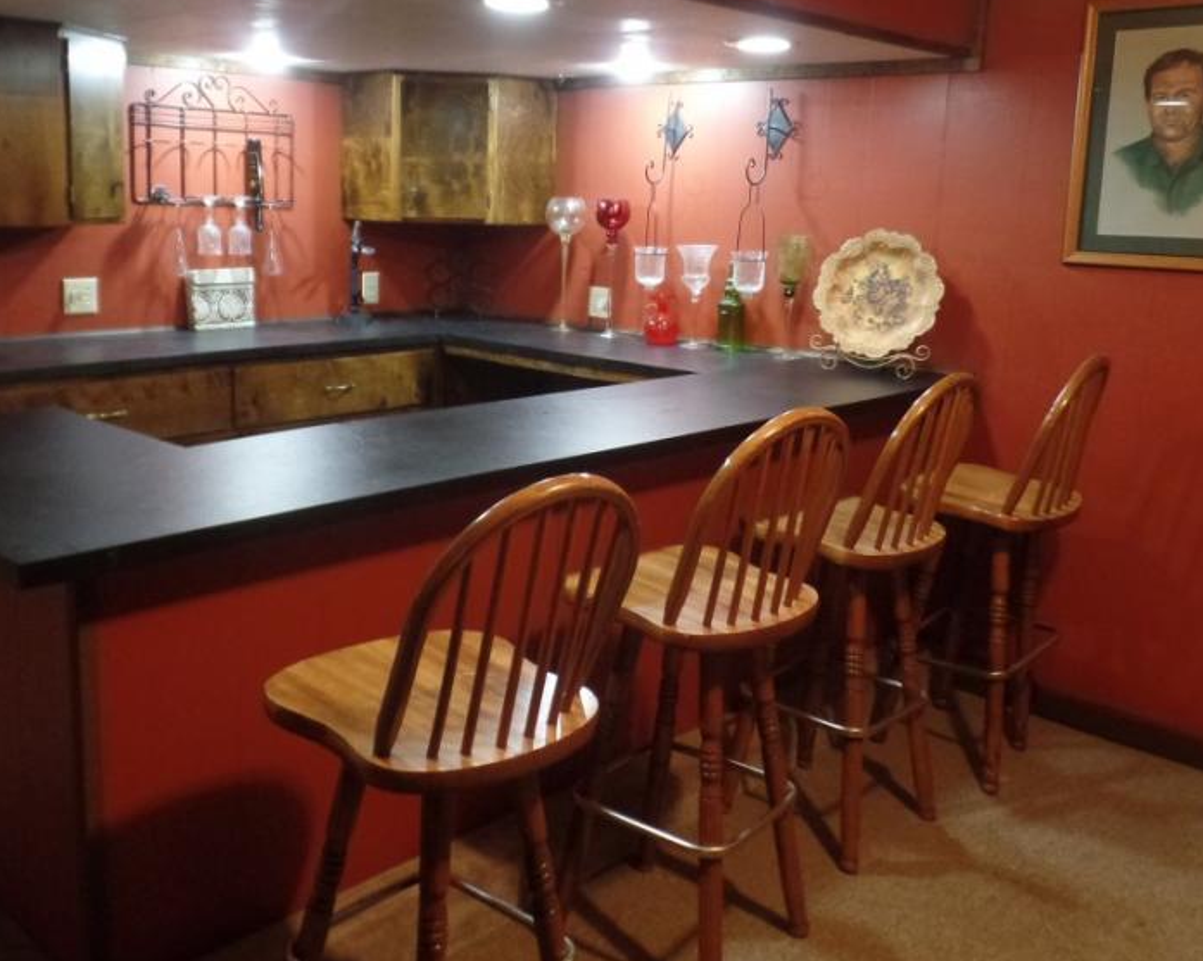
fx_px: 1174
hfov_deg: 54.1
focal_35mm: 33
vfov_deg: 44.3
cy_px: 386
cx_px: 518
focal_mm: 4.1
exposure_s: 1/15
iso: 480
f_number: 2.8
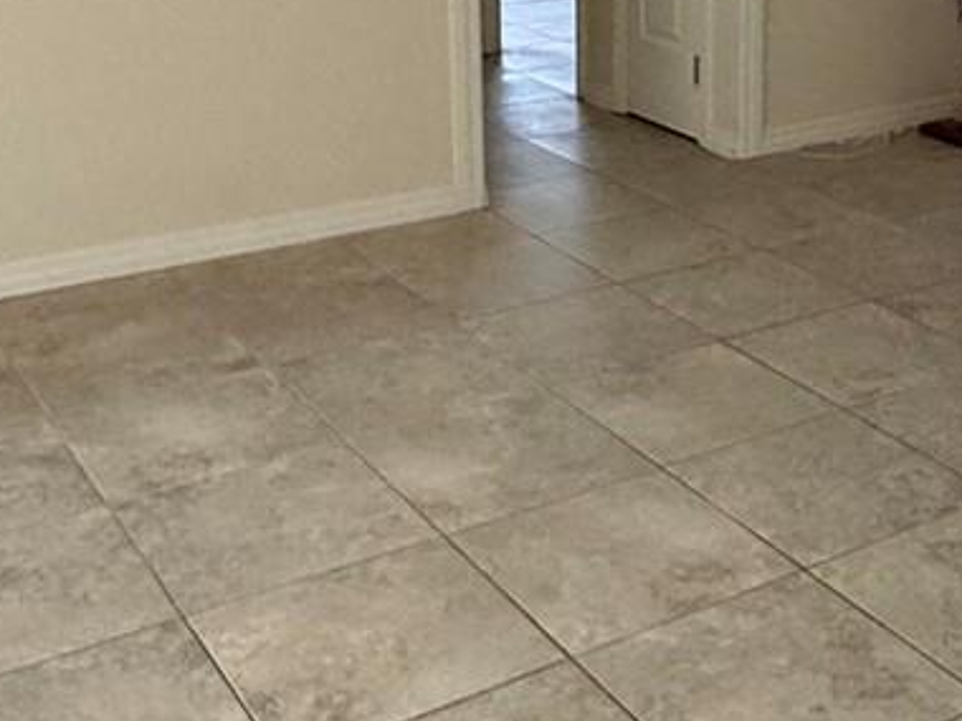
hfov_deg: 31.8
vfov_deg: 23.9
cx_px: 772
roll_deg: -0.7
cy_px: 23
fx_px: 1640
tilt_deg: -12.0
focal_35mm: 59
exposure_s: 1/60
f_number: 2.2
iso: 320
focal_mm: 2.22
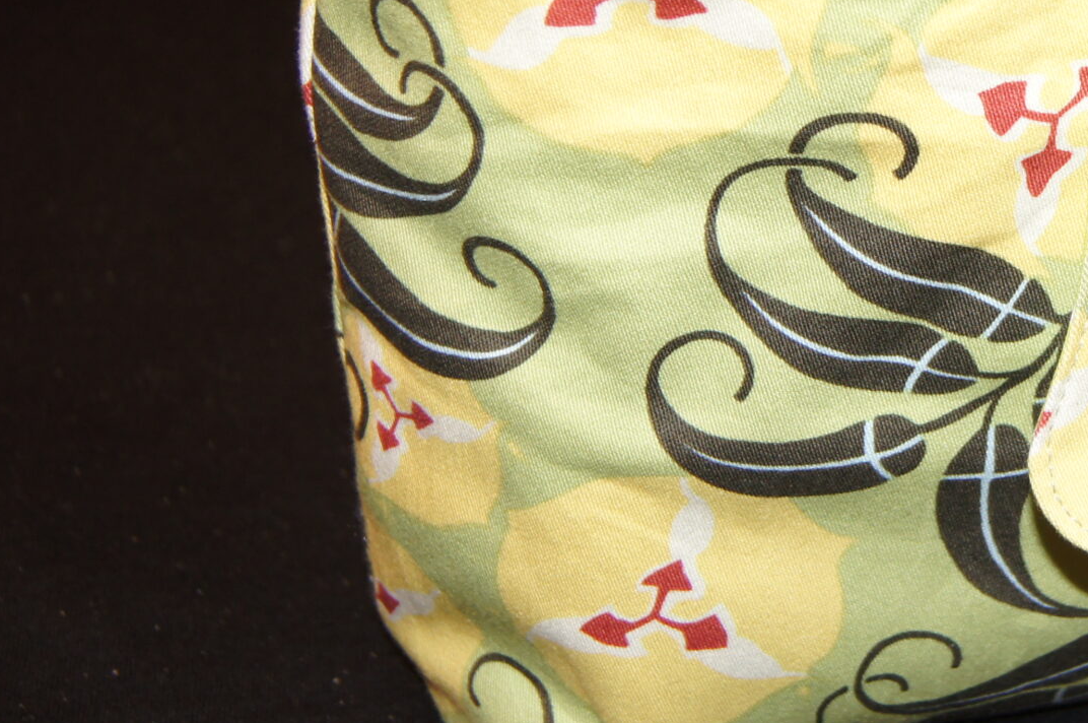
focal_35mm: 86
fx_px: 2596
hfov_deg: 22.7
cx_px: 1110
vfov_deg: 15.7
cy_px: 122
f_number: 4
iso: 500
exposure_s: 1/4
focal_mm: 24
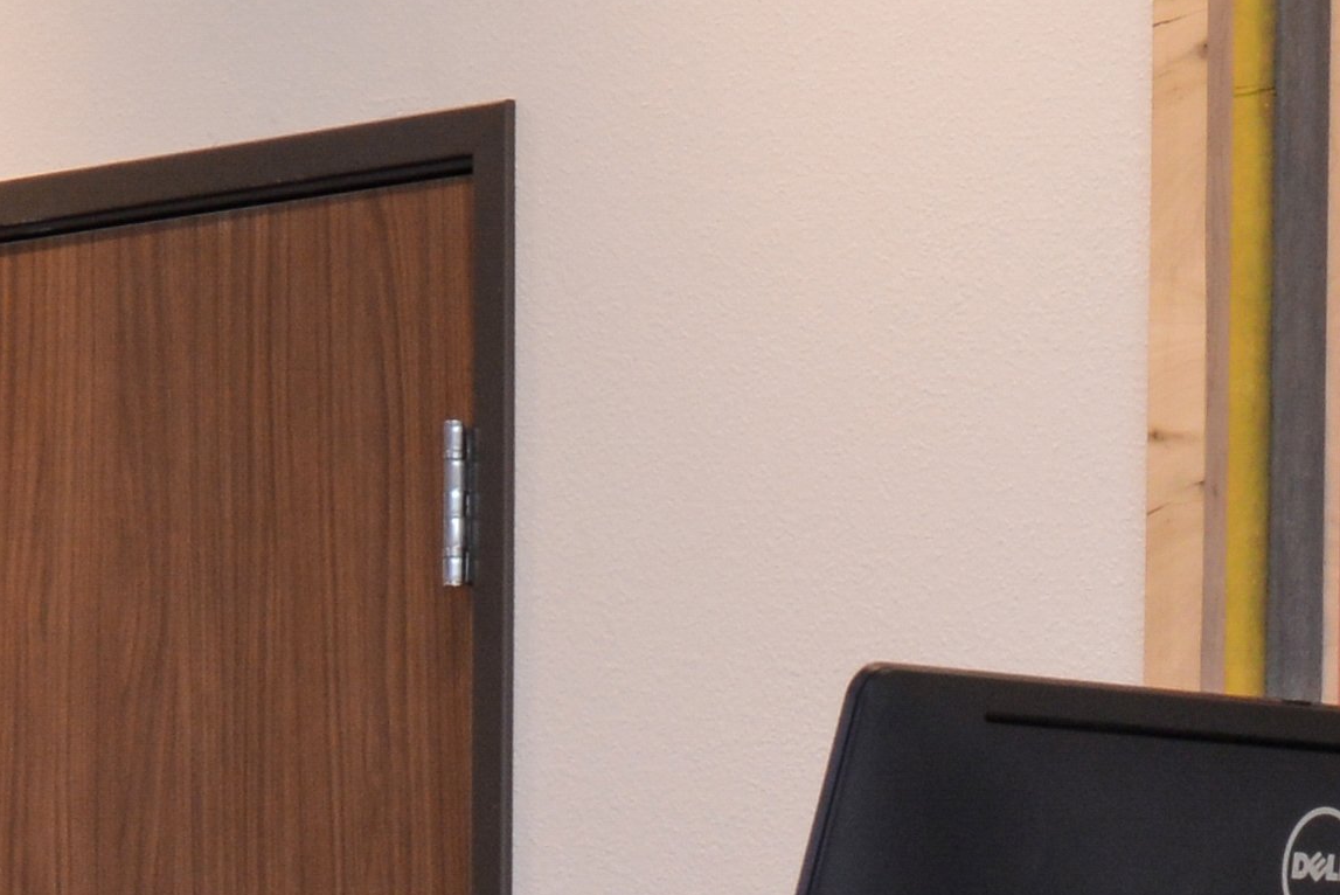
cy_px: 1659
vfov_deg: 8.5
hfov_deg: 13.2
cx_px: 1322
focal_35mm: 154
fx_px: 5735
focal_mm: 24
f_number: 11
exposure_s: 1/10
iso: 500
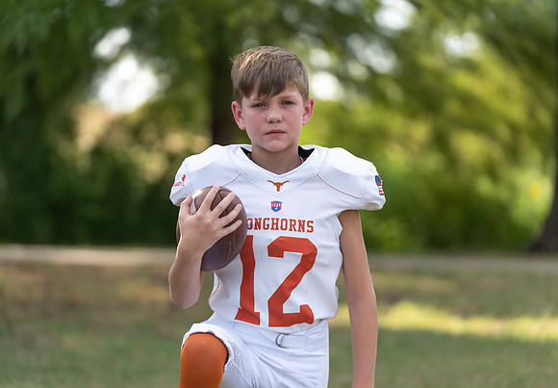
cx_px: 283
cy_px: 212
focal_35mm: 144
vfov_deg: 9.8
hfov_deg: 14.0
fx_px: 2265
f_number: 2.8
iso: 100
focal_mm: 126
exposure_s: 1/400
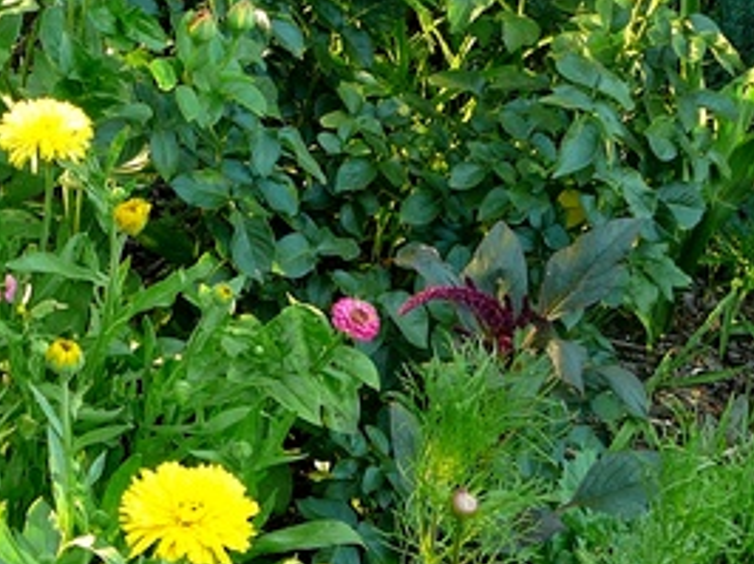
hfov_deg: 33.0
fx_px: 1262
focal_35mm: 58
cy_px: 346
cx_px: 261
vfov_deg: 25.1
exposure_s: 1/60
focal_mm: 5.2
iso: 80
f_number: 2.8
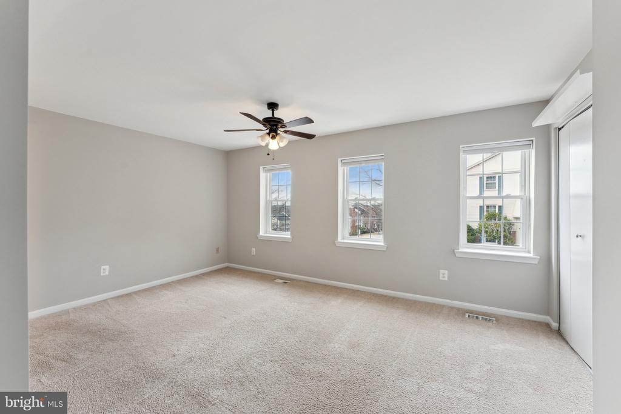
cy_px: 207
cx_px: 310
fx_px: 252
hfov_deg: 101.9
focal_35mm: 15
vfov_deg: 78.9
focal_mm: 14.6
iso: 200
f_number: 8
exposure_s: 1/20
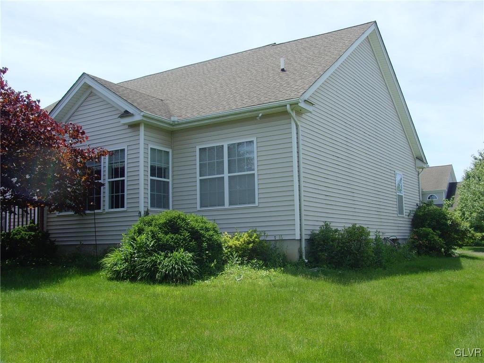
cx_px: 242
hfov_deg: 47.9
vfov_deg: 36.8
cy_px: 182
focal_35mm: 39
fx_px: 545
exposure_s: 1/180
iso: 80
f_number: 6.3
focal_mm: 6.6
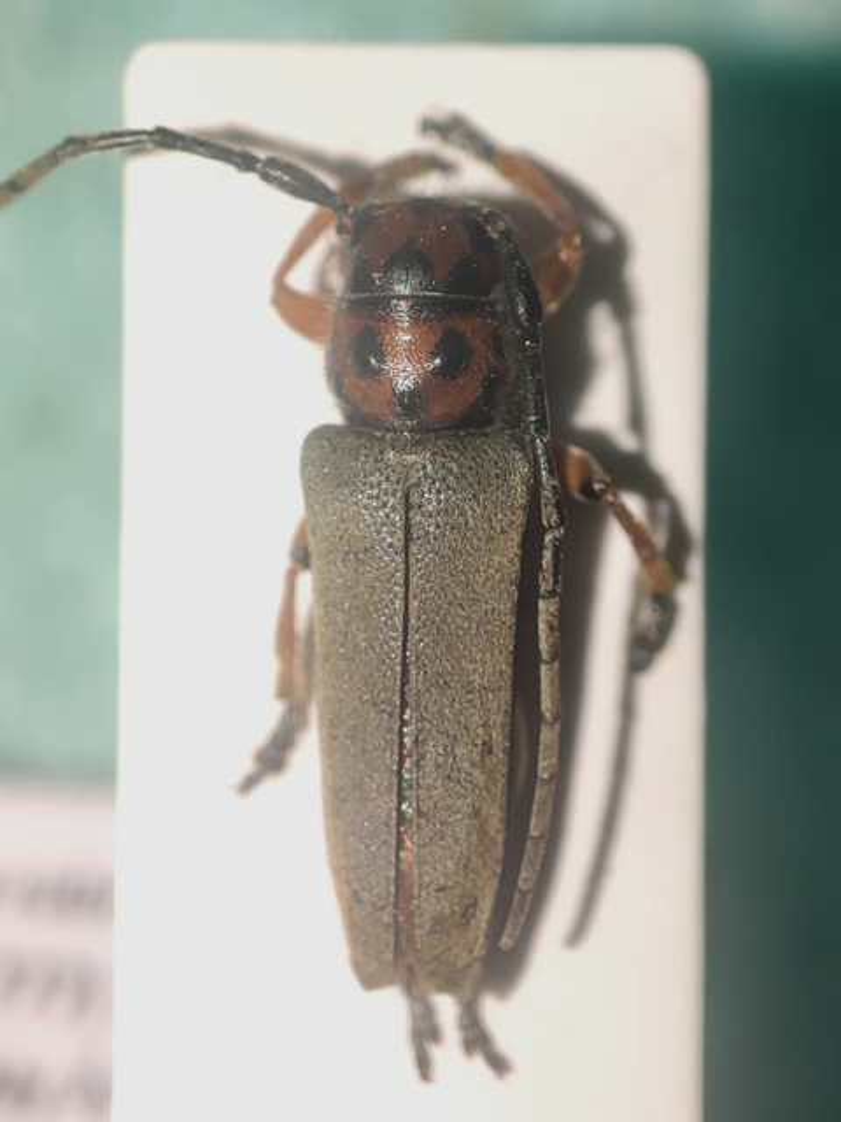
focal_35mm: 49
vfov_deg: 38.9
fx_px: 1587
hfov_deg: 29.7
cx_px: 420
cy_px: 561
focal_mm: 4.1
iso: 94
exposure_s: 1/100
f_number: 2.4
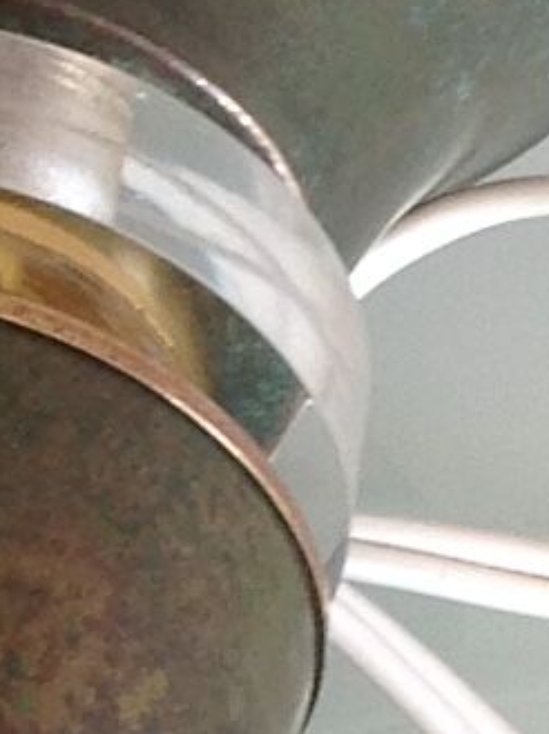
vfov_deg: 7.2
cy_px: 738
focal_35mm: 276
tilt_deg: -56.3
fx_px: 5848
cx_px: 83
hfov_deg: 5.4
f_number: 2.4
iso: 50
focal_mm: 4.28
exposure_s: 1/40
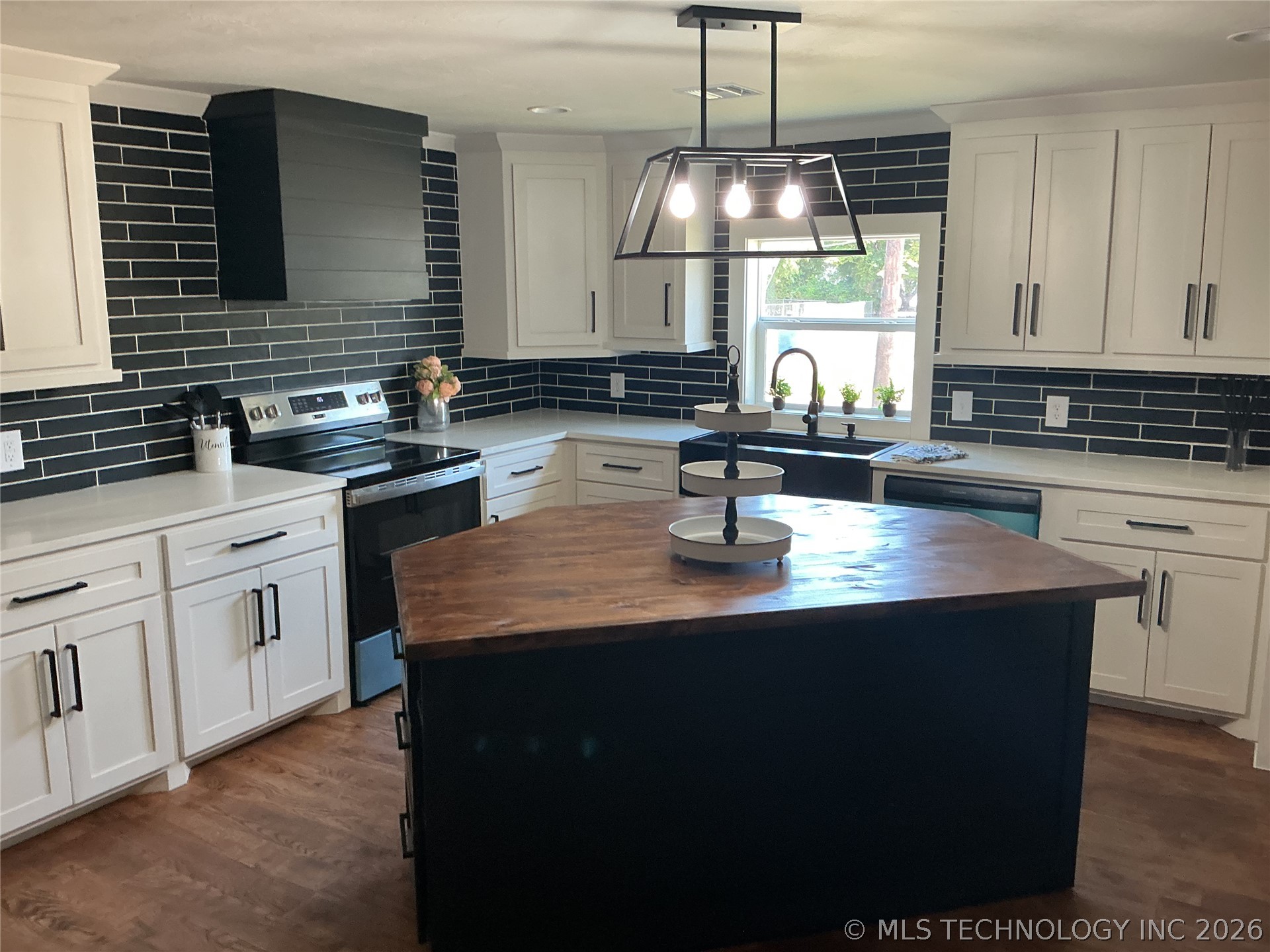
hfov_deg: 61.7
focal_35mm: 29
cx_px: 635
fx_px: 1064
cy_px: 476
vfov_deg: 48.2
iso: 100
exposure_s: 1/60
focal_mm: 3
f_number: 1.8
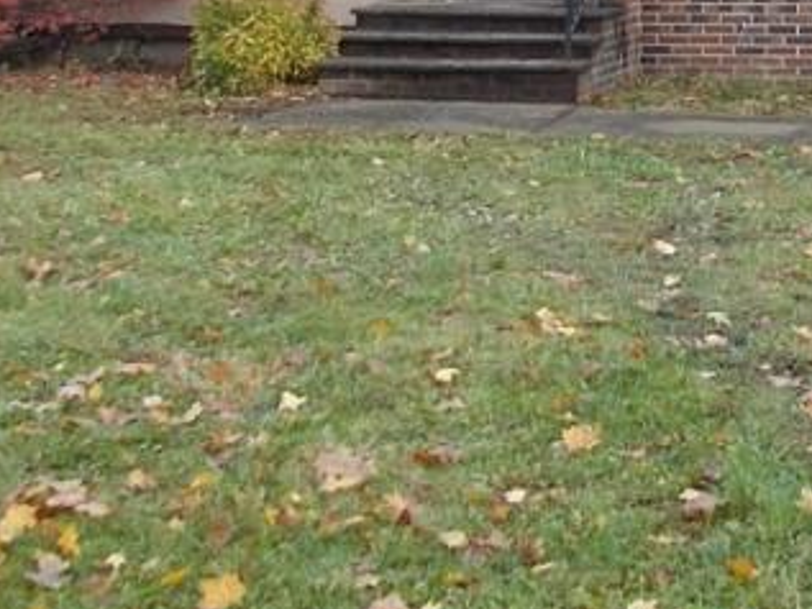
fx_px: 1971
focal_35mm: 84
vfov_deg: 16.6
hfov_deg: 22.5
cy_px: -171
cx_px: 797
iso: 80
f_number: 3.2
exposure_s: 1/160
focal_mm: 4.6
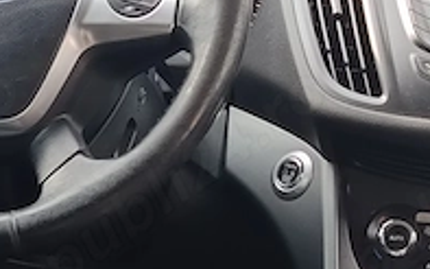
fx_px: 1816
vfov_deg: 8.4
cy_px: 203
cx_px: 336
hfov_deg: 13.4
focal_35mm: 155
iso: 146
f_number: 1.7
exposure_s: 1/100
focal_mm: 5.24
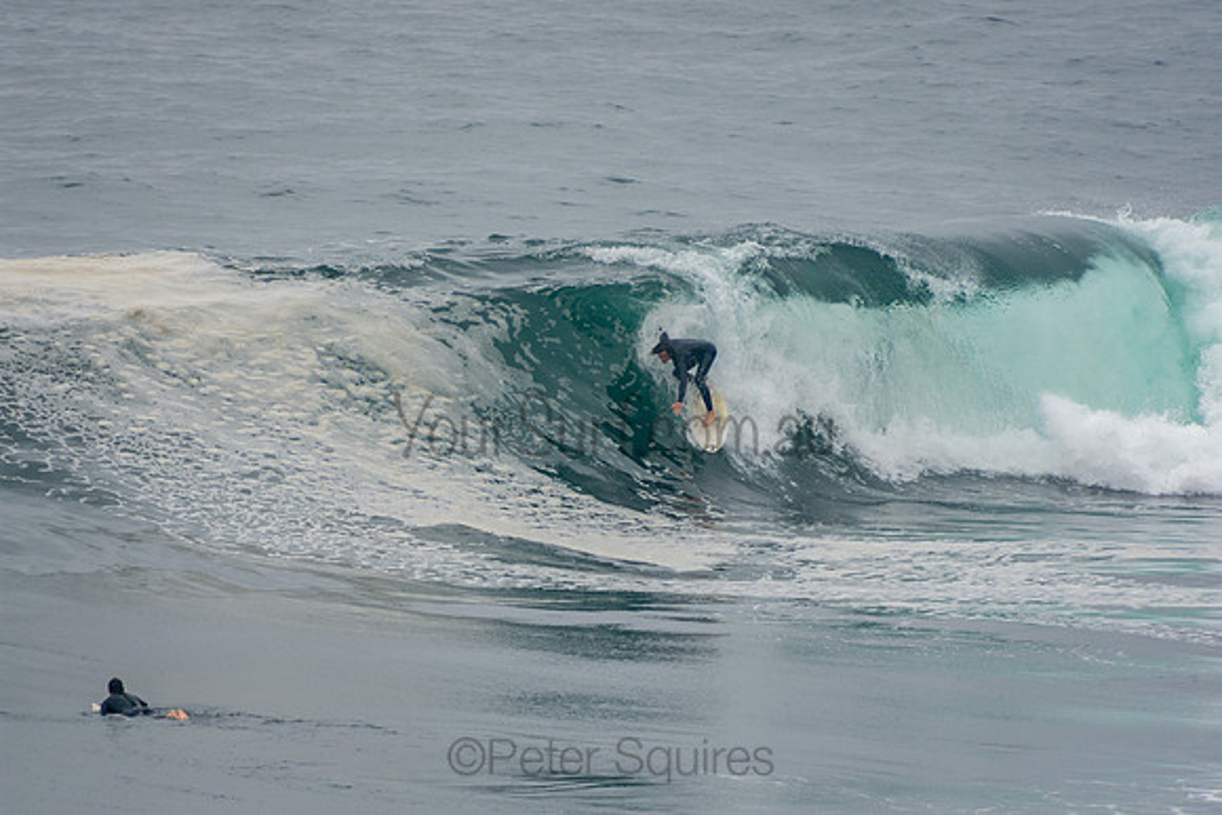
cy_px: 408
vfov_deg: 2.3
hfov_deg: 3.4
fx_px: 20370
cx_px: 611
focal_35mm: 600
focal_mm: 400
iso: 320
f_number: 5.6
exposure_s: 1/1250
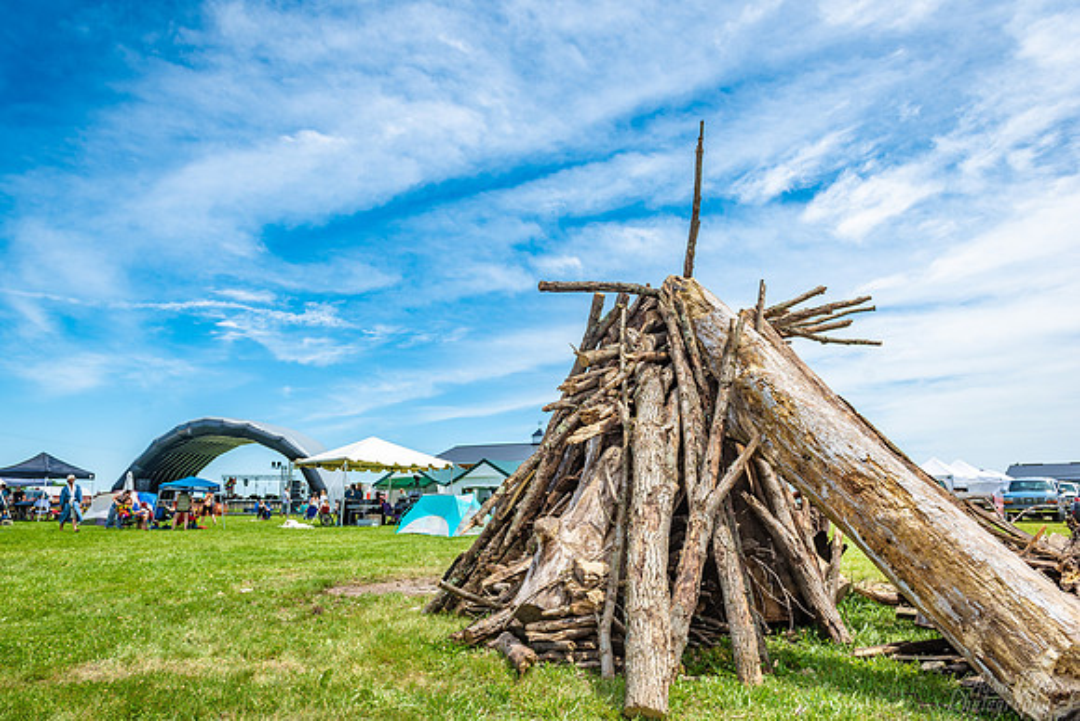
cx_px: 540
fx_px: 720
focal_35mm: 24
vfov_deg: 53.2
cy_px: 360
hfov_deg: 73.7
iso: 100
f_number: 6.3
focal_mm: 24
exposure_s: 1/400
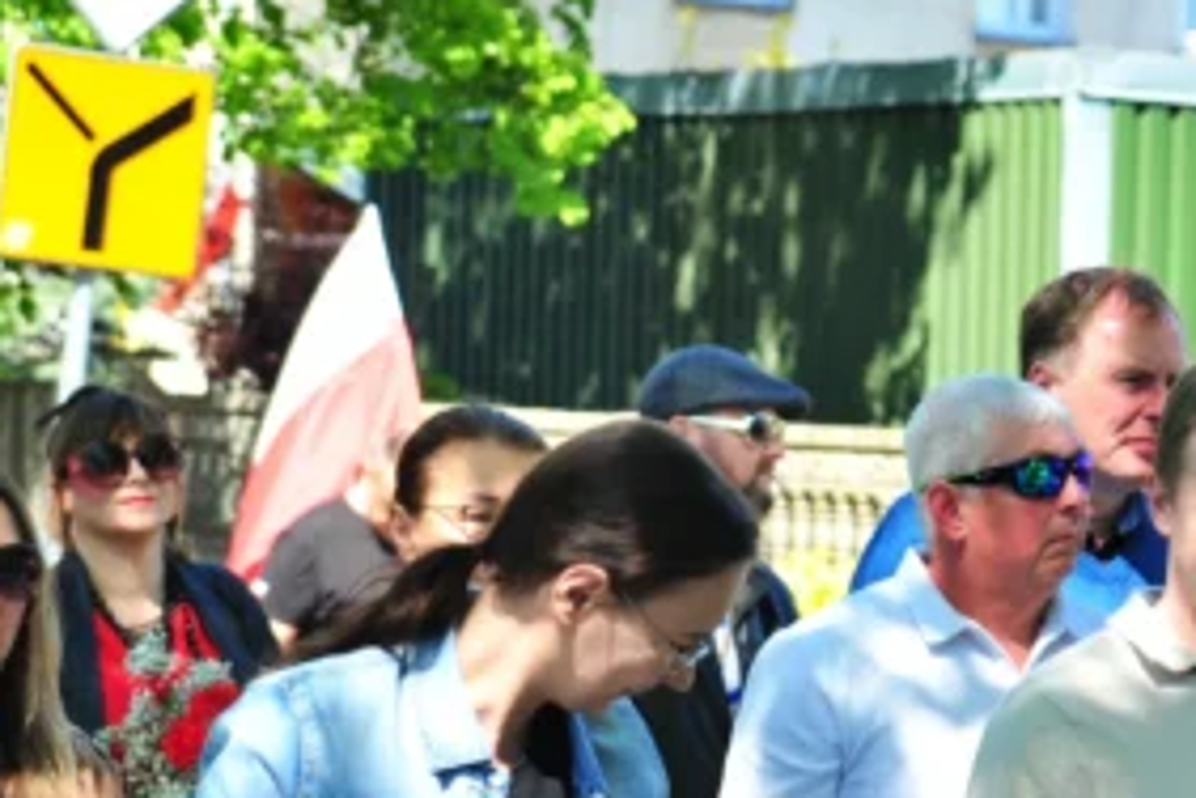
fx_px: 8305
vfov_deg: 5.5
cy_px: 639
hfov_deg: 8.2
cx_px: 1128
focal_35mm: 250
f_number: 5.3
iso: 250
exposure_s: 1/200
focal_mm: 92
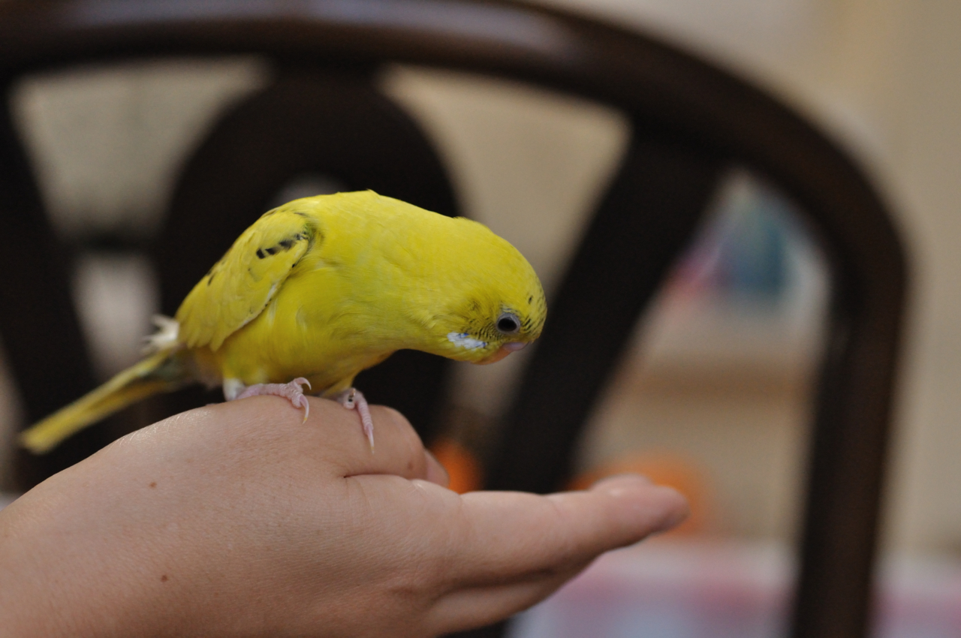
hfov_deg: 19.5
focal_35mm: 105
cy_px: 319
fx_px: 2799
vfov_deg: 13.0
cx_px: 480
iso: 1600
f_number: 5
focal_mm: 70
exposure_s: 1/500
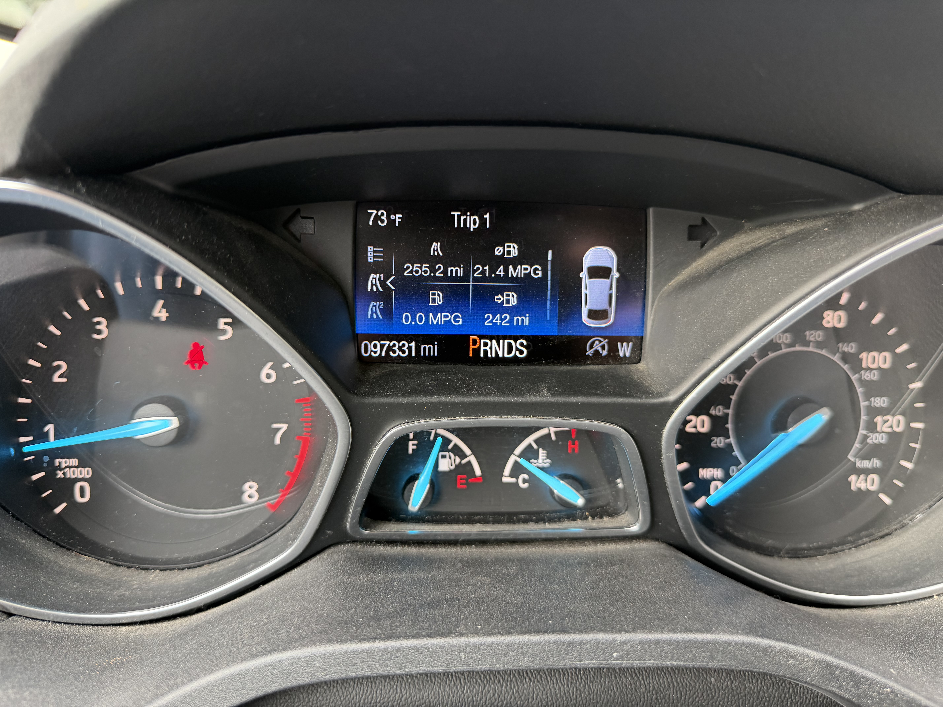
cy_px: 354
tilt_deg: -23.6
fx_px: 654
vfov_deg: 56.8
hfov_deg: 71.6
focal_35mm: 24
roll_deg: -1.3
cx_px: 472
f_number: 1.78
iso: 200
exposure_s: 1/60
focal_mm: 6.76
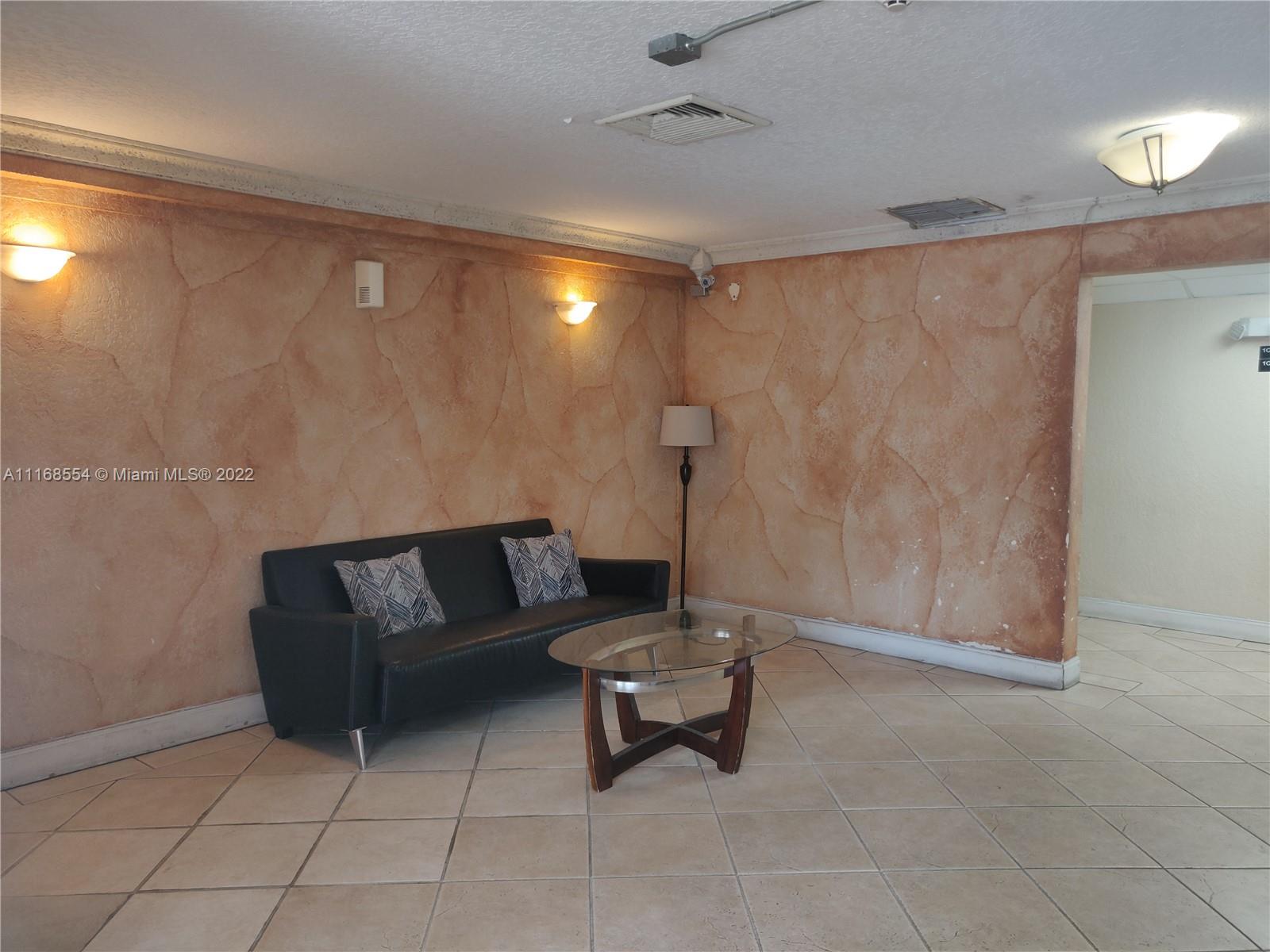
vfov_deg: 54.9
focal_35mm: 25
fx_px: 917
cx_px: 635
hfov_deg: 69.4
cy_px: 476
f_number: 1.7
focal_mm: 4.25
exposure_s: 1/33
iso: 160
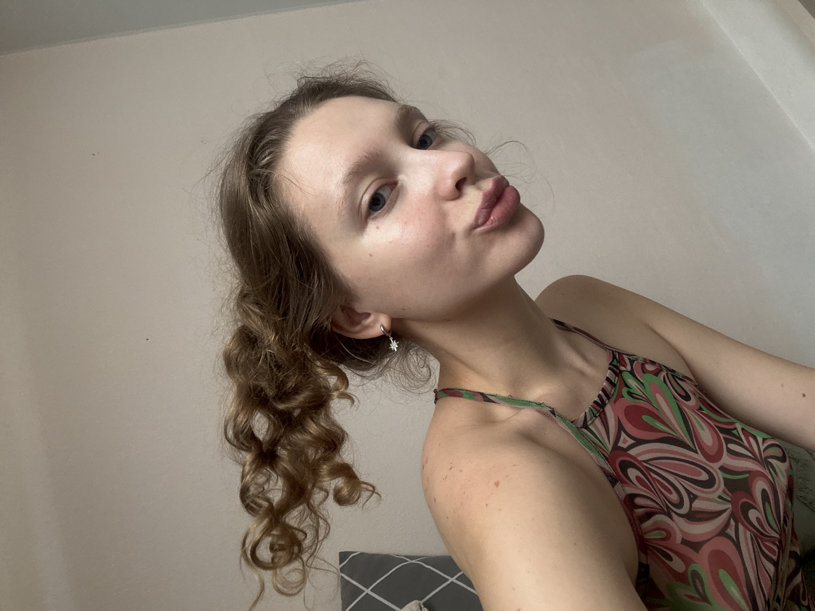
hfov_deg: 73.9
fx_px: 542
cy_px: 306
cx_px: 408
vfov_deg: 58.9
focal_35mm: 23
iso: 125
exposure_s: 1/60
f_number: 1.9
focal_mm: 2.69
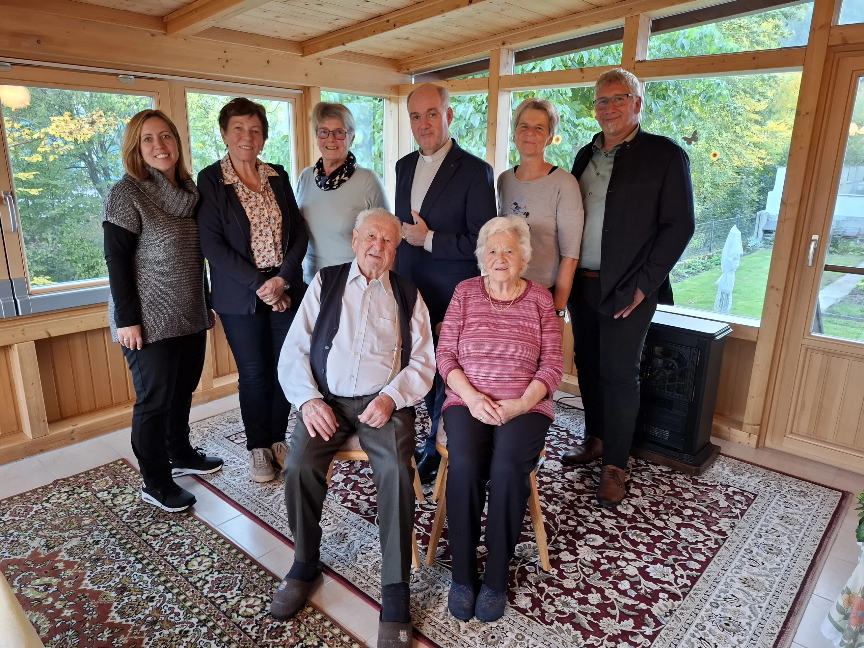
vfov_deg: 58.9
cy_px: 324
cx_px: 432
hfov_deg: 73.9
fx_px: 574
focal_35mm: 23
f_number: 1.8
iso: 250
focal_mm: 5.54
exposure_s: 1/33
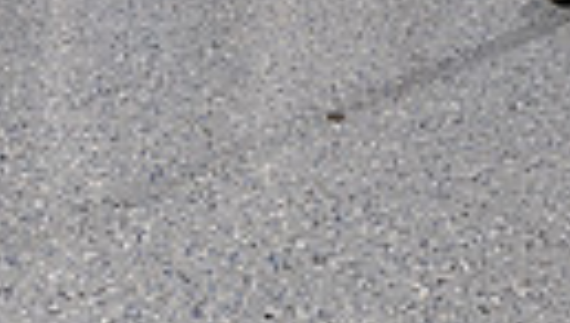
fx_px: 1710
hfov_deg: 18.9
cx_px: 270
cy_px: -553
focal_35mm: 113
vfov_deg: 9.2
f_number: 5.6
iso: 500
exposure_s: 1/250
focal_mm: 31
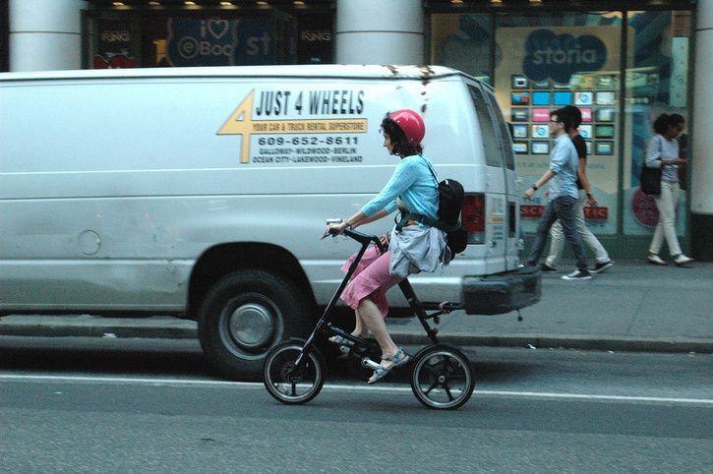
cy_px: 237
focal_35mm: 82
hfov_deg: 24.6
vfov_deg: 16.5
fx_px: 1632
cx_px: 356
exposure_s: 1/200
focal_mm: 55
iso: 1600
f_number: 7.1
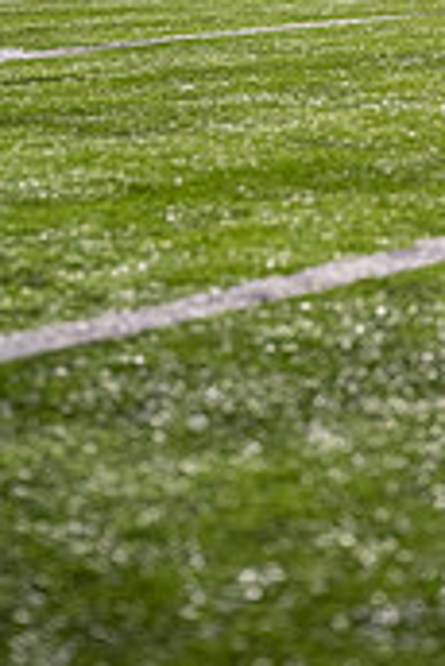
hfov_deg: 12.5
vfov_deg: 17.5
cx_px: 290
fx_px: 2035
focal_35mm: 110
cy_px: -170
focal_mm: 42
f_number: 3.2
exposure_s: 1/500
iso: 1250
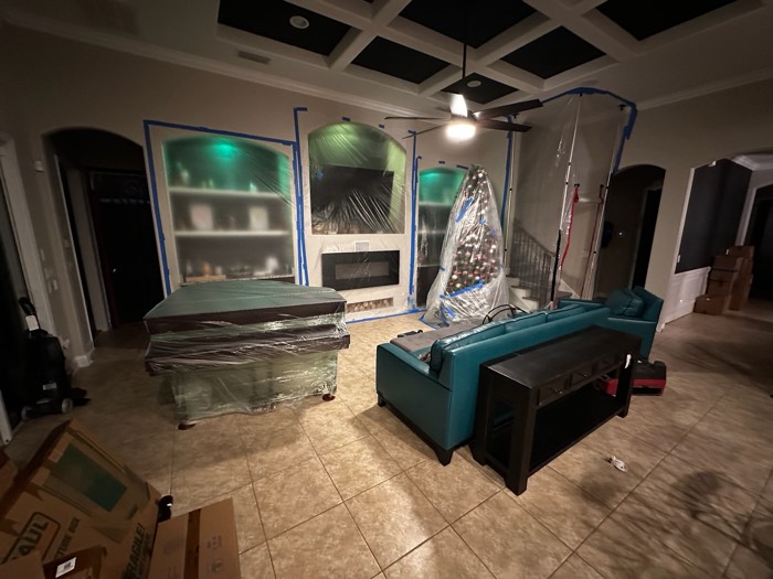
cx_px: 386
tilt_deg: -10.7
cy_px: 290
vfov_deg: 85.7
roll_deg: -0.6
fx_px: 313
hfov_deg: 102.1
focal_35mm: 14
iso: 1000
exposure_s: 1/30
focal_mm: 2.22
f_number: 2.2
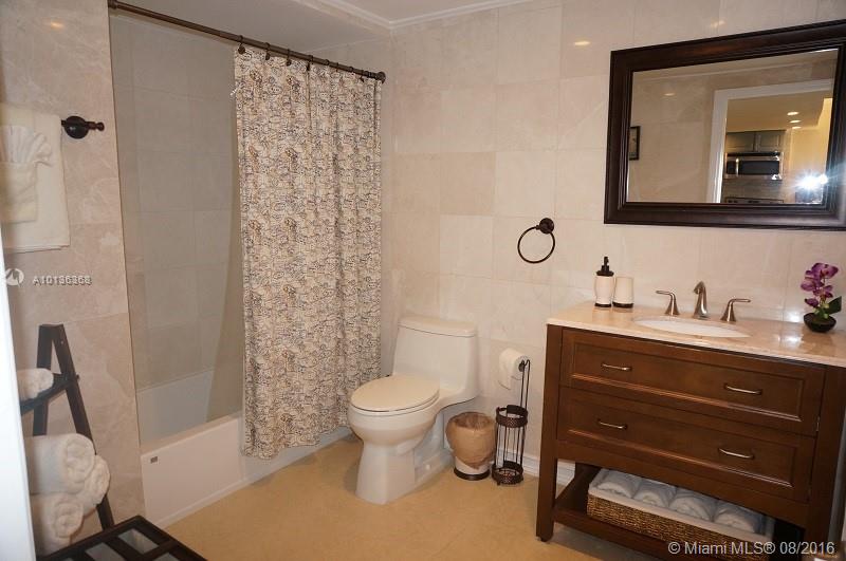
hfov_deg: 73.8
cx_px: 423
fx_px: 563
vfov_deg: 53.0
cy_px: 280
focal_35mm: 24
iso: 640
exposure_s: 1/60
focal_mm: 16
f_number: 4
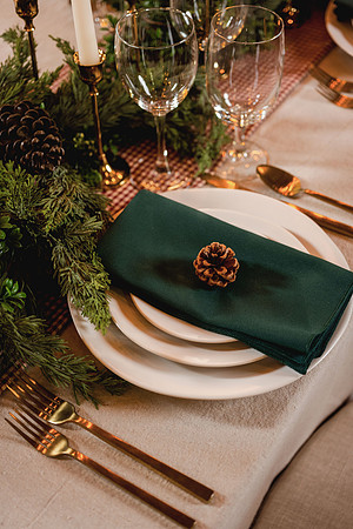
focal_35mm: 50
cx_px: 176
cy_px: 264
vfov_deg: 39.6
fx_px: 735
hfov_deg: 27.0
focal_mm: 50
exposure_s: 1/60
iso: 400
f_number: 3.5
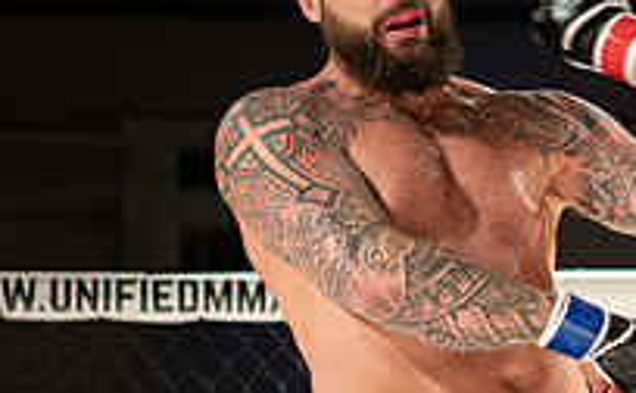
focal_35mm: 219
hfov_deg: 9.5
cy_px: 222
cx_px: 651
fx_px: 3783
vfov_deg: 5.9
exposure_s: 1/1000
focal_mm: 70
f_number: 2.8
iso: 1600
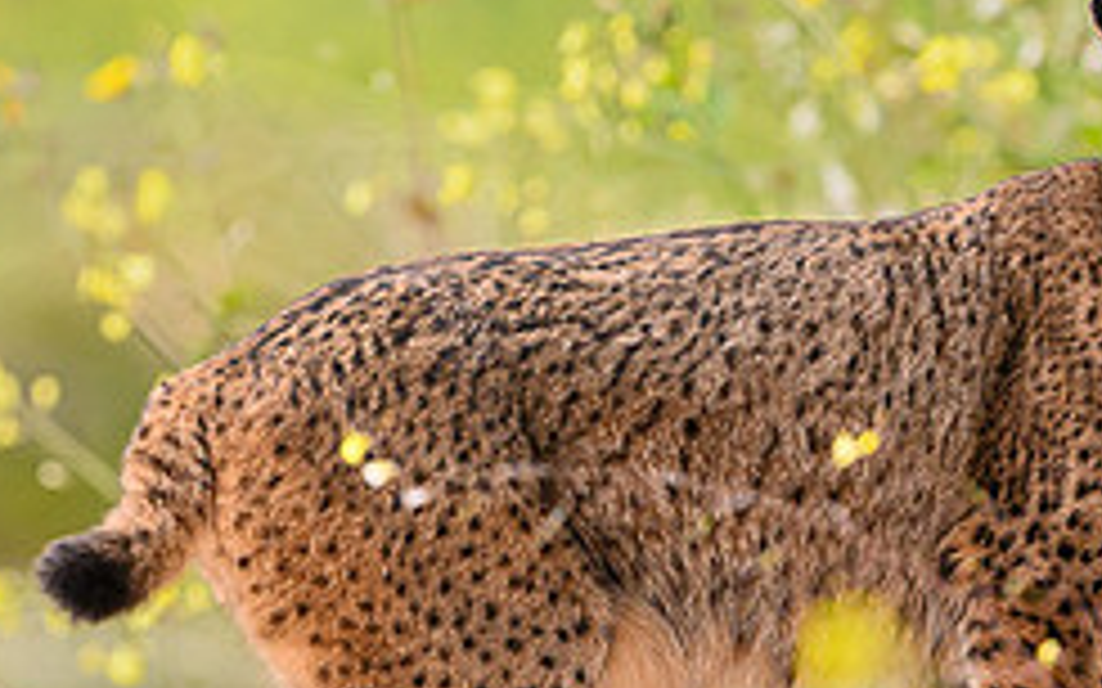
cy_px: 405
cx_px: 1195
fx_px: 38434
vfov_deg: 1.0
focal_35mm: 1280
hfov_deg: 1.6
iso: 1250
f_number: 4
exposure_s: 1/1000
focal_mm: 400
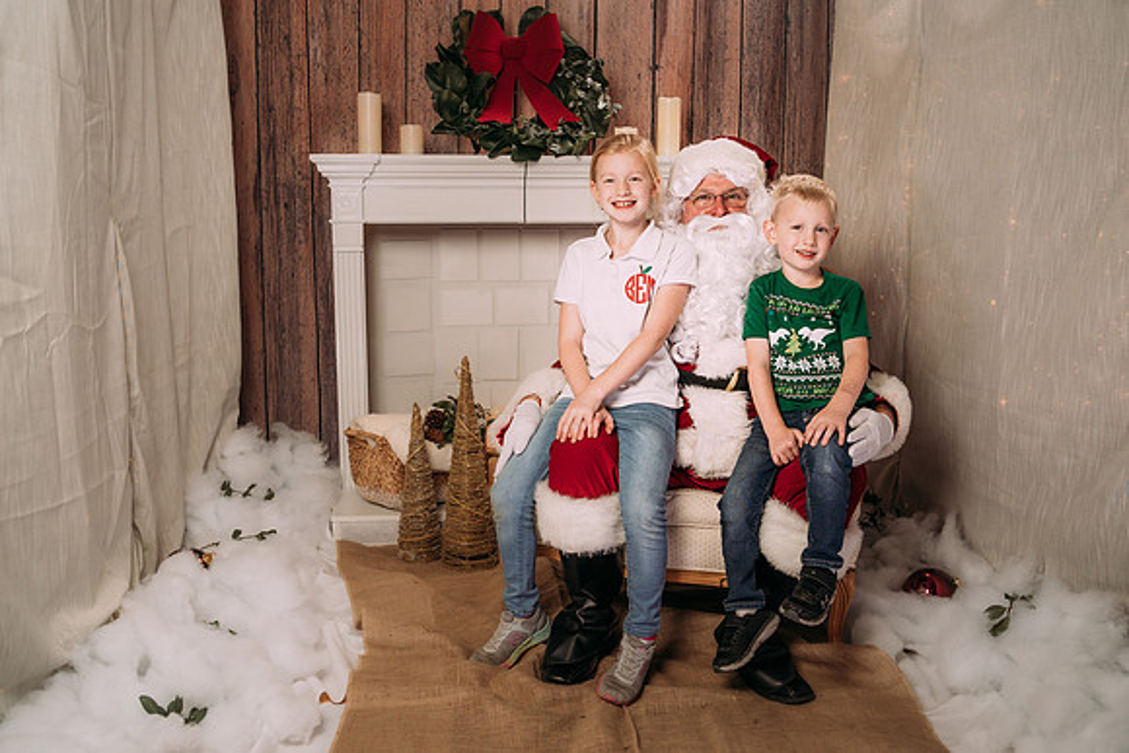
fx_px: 1166
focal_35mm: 37
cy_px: 385
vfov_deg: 35.8
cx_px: 577
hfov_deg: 51.7
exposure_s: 1/100
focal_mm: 35
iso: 100
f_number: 6.3
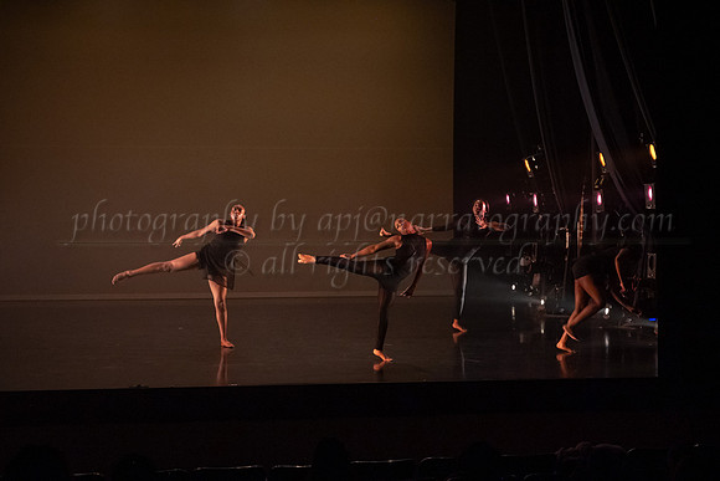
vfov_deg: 22.2
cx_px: 401
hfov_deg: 32.7
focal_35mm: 61
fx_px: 1226
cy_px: 268
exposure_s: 1/320
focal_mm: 55
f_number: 3.2
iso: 4000
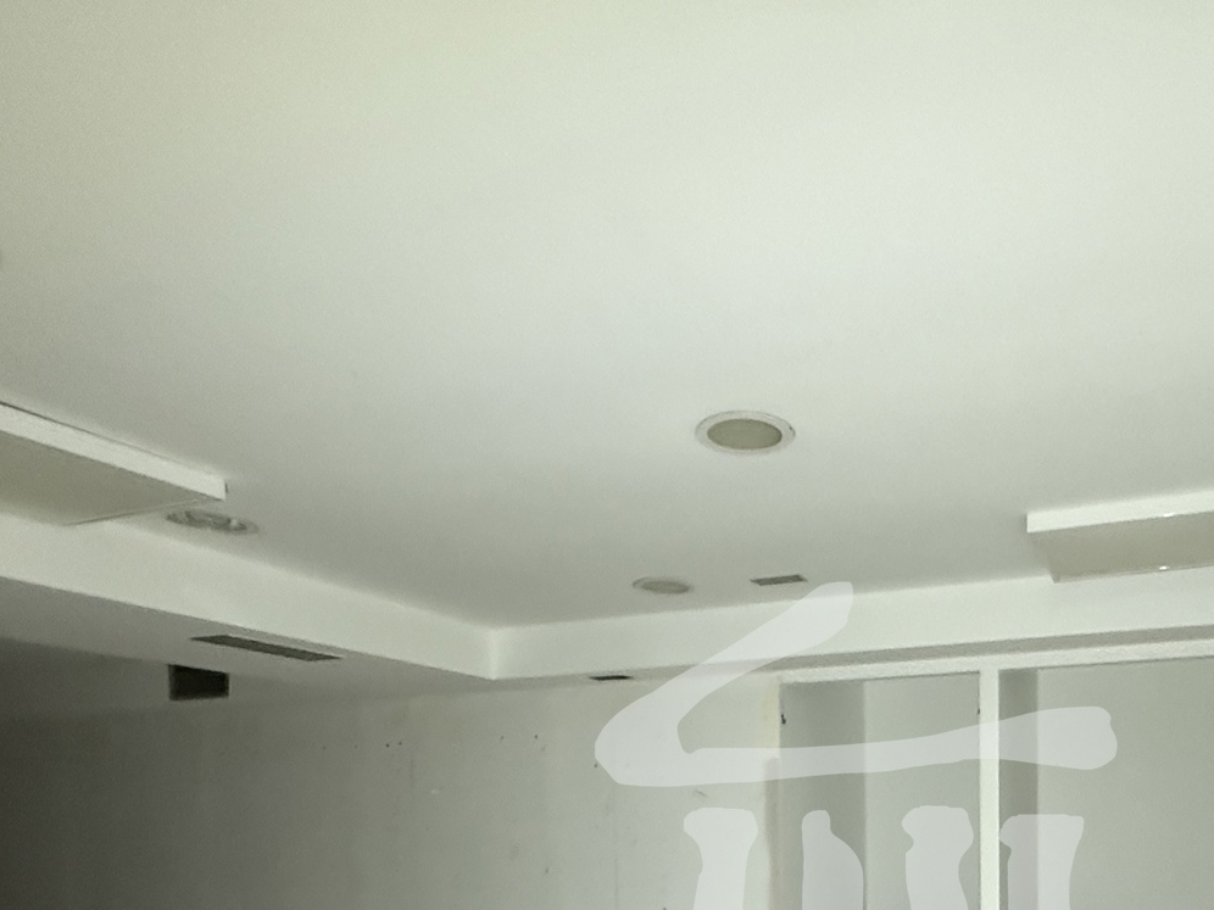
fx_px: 947
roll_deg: +0.5
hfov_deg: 62.9
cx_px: 853
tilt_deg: -0.7
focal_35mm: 27
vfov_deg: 45.1
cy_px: 867
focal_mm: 2.22
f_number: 2.2
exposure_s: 1/60
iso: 800
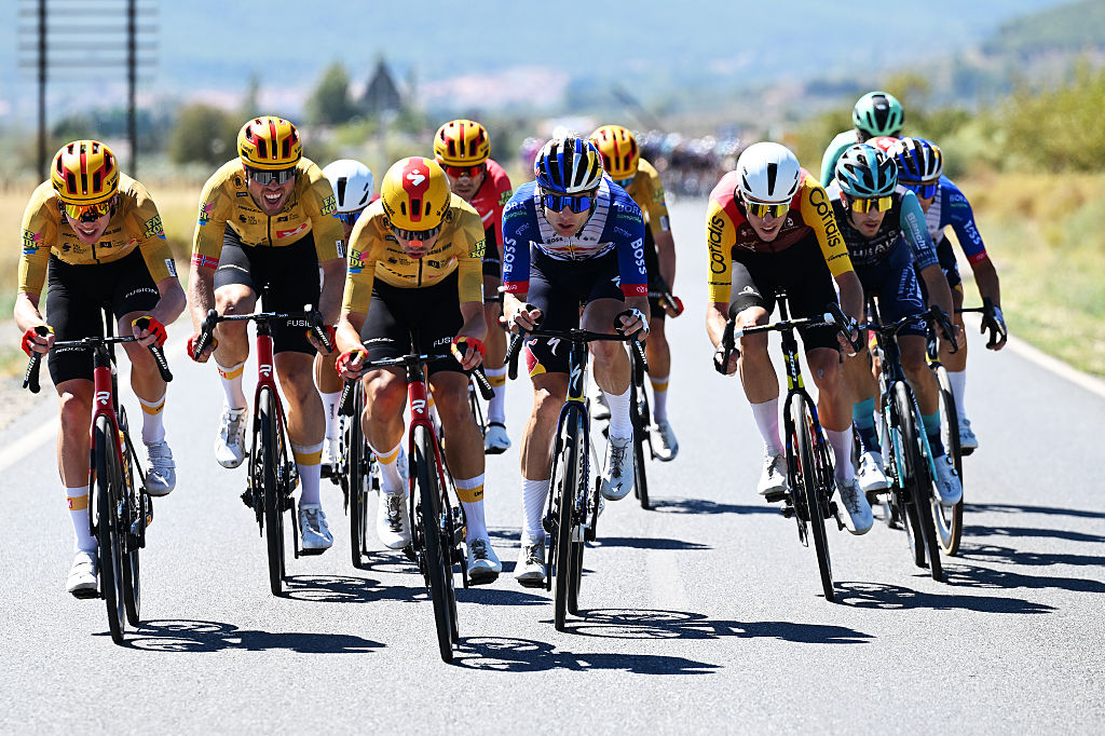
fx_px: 9205
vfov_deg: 4.6
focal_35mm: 300
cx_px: 552
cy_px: 368
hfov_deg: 6.9
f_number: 4
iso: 250
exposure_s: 1/1600
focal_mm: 200
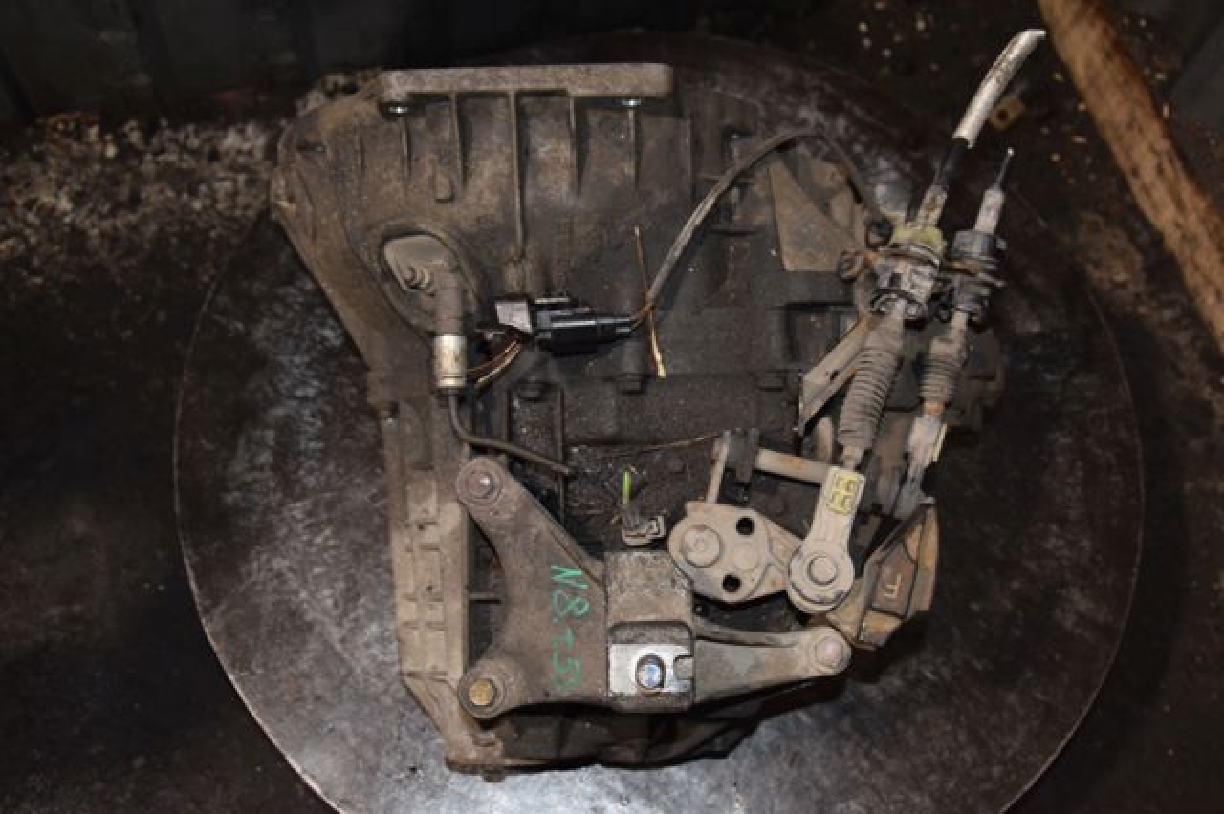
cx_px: 612
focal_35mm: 45
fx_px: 1529
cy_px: 407
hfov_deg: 43.6
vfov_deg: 29.8
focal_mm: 30
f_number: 5
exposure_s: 1/60
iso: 800
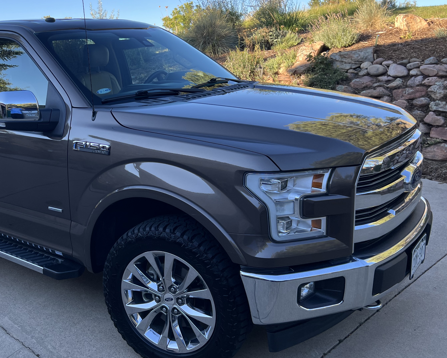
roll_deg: +2.4
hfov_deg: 46.5
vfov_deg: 39.1
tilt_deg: -11.0
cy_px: 160
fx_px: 503
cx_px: 123
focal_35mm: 38
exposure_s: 1/495
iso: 50
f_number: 1.5
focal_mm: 5.7
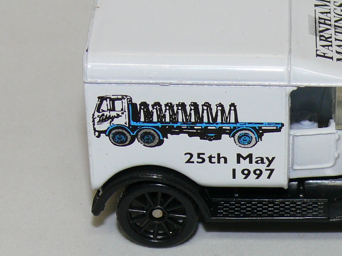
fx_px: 1728
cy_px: 88
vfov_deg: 8.5
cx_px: 289
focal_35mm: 175
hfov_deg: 11.2
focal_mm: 13.3
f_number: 4
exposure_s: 1/30
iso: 100
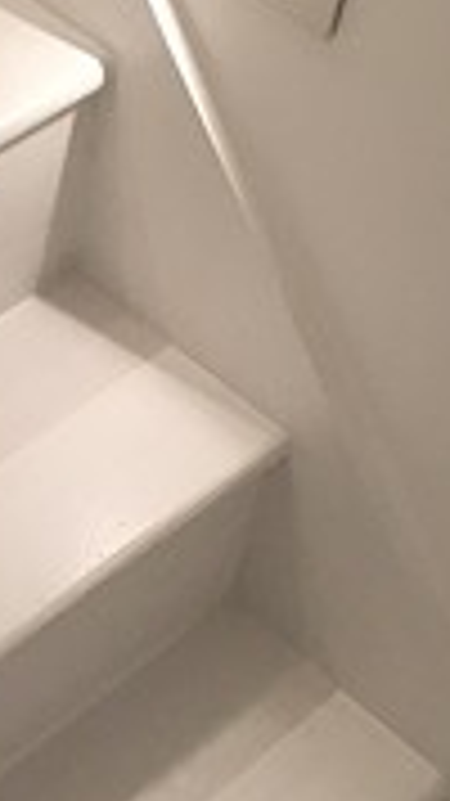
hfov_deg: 13.7
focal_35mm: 85
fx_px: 1805
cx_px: -122
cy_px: 486
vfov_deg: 25.0
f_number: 2.2
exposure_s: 1/30
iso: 64
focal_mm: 4.2
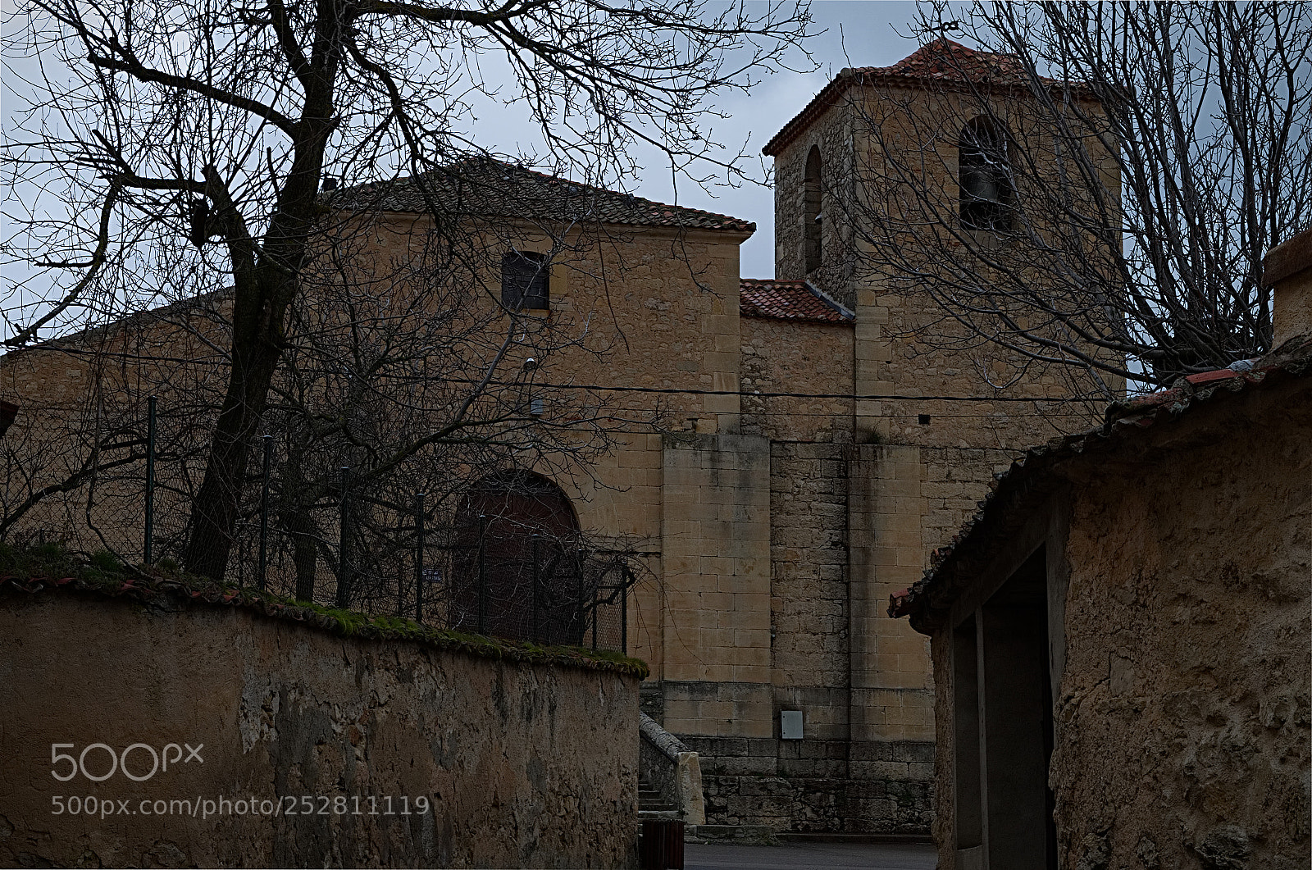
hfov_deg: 27.0
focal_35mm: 75
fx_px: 2729
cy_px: 435
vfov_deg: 18.1
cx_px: 656
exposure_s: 1/180
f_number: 11
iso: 400
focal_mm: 50
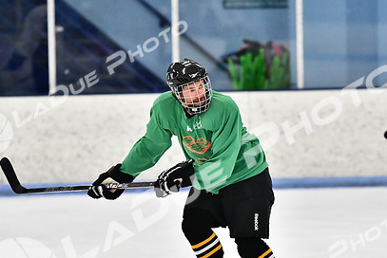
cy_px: 183
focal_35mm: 374
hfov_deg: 5.5
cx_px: 188
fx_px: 4020
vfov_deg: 3.7
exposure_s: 1/1600
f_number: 2.8
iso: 6400
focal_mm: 175
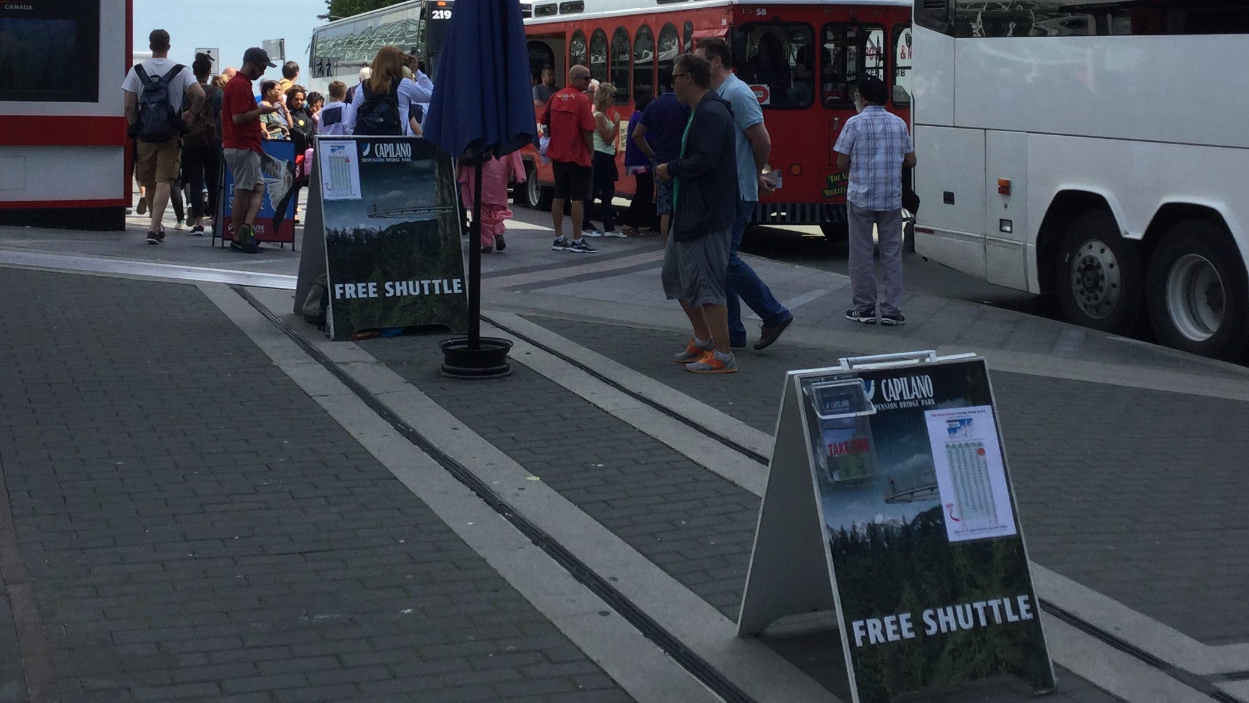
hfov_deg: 39.2
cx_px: 661
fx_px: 1755
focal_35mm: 53
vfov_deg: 22.3
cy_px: 127
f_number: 2.4
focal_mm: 3.3
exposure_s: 1/867
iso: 25
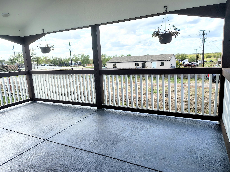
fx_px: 159
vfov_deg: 56.8
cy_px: 86
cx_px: 115
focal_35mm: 24
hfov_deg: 71.6
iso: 100
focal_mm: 5.56
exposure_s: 1/874
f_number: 1.8
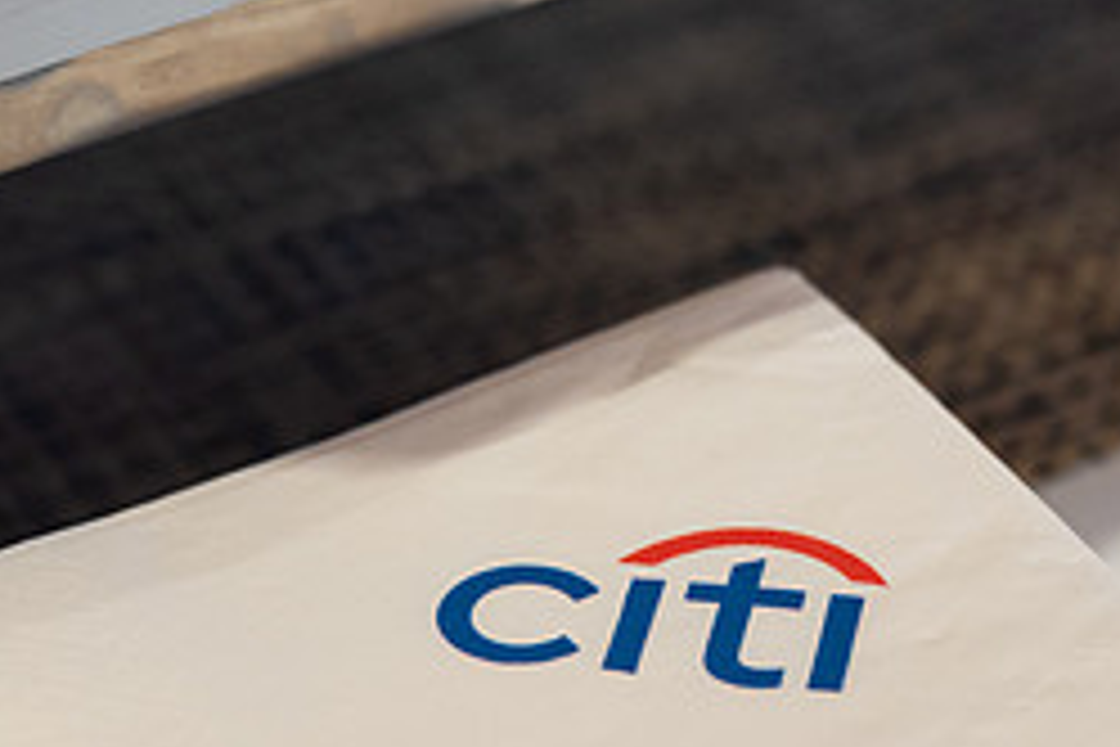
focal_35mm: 113
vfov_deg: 12.1
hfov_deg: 18.0
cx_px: 802
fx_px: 3515
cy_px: 618
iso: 1600
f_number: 3.2
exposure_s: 1/200
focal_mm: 46
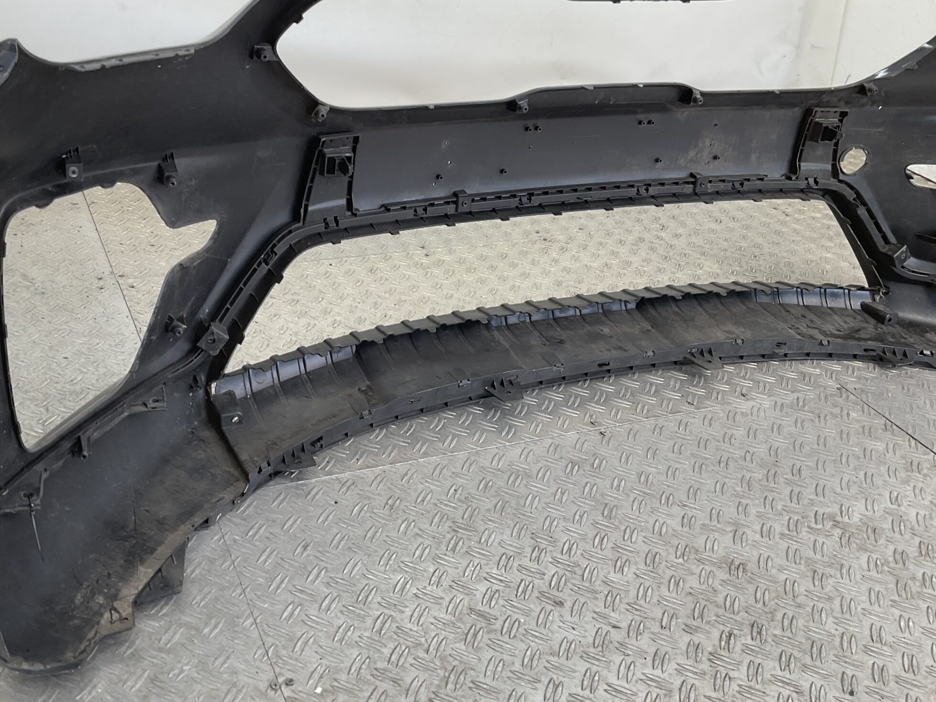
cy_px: 297
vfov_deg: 37.6
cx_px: 383
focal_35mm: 38
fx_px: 1027
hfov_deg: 48.7
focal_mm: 3
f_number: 1.8
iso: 16
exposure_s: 1/102
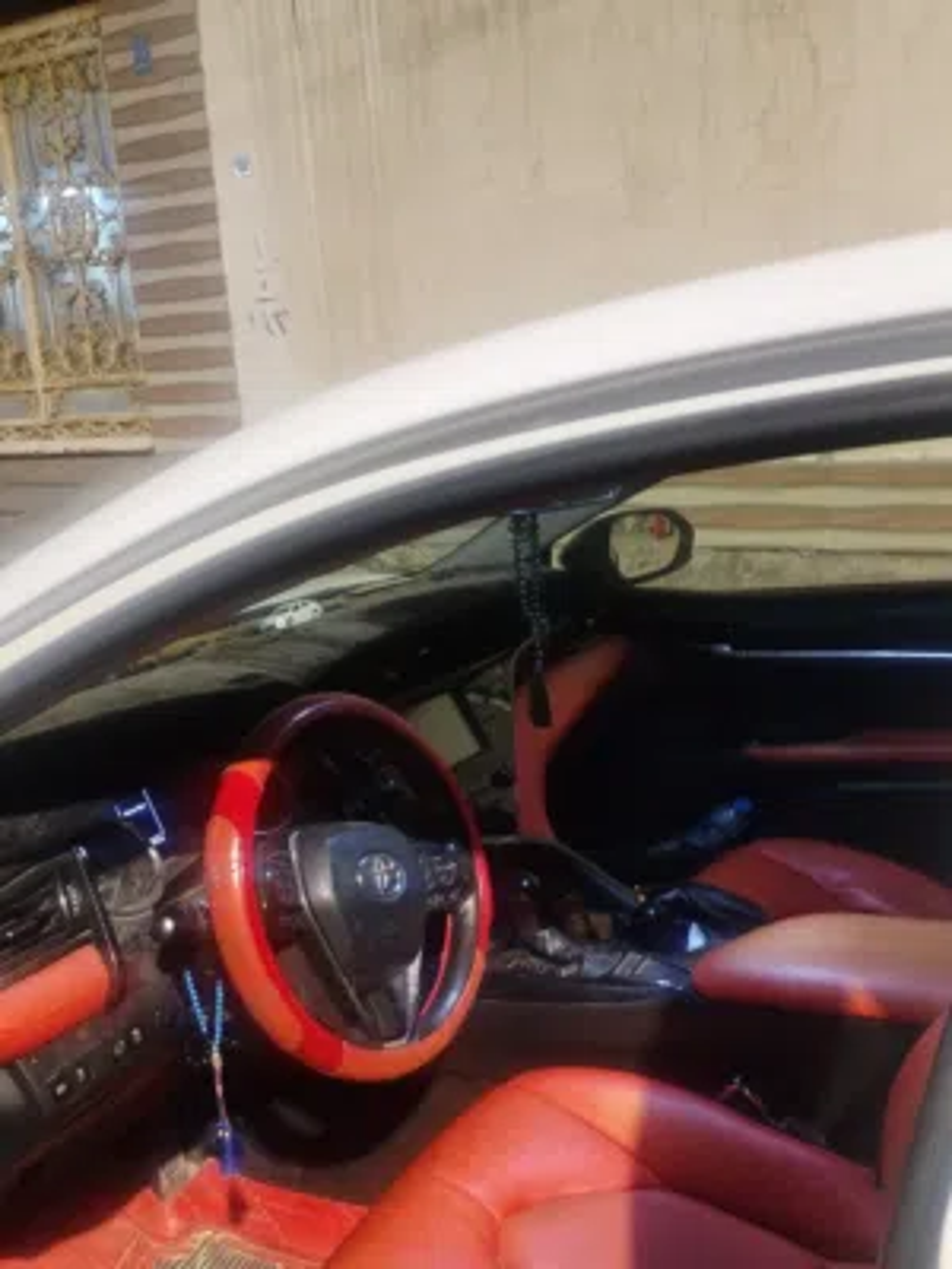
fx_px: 1247
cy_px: 634
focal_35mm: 34
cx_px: 476
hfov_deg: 41.8
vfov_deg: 54.0
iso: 829
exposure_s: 1/17.1
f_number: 1.8
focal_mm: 4.75
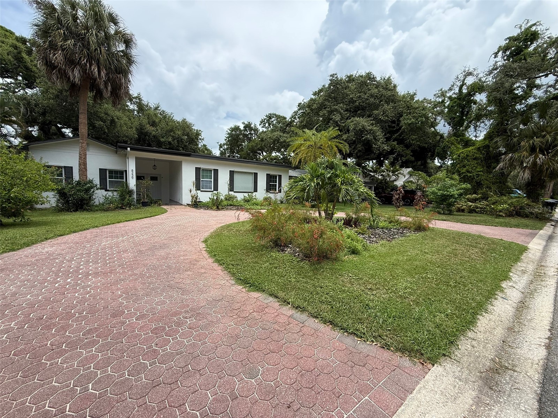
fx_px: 226
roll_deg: -1.2
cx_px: 279
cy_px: 209
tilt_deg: -4.7
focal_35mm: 14
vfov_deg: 85.7
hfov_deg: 102.1
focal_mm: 2.22
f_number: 2.2
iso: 64
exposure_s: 1/1211
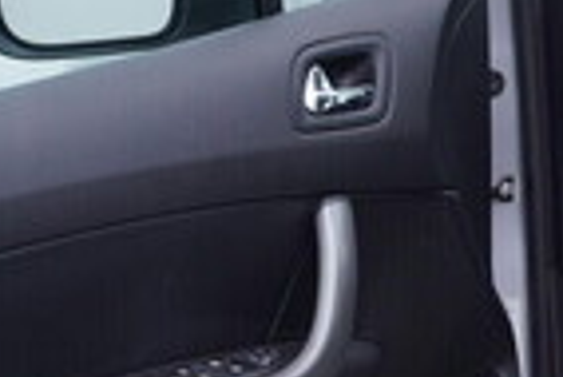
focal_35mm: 139
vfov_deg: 9.9
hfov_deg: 14.5
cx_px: 583
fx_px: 2176
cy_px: 85
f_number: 3.5
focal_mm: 24
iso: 125
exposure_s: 1/60
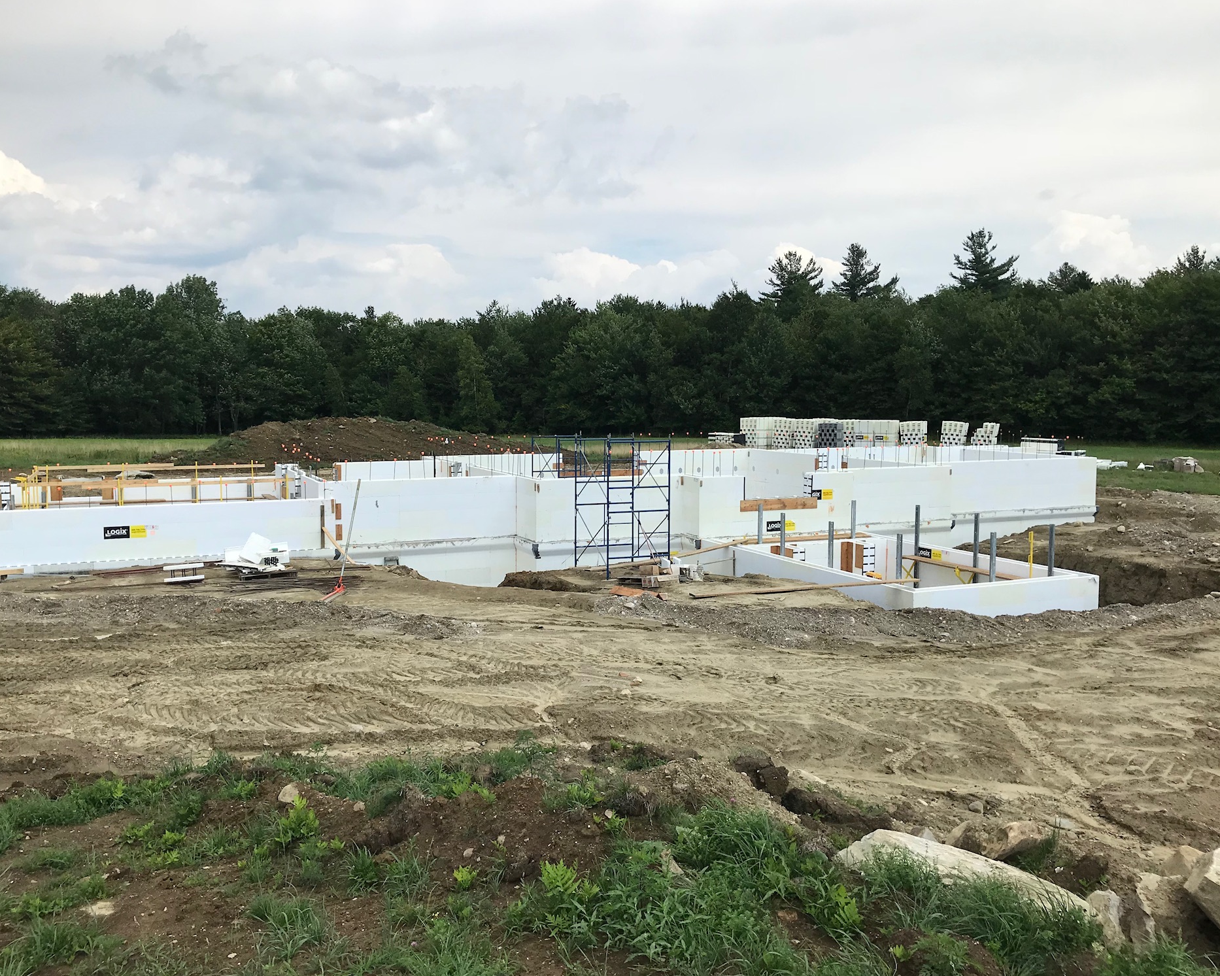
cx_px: 571
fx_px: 1083
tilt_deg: -3.7
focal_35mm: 30
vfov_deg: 48.5
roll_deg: +0.4
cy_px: 488
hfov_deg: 58.7
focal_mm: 3.99
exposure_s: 1/3300
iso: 20
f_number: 1.8
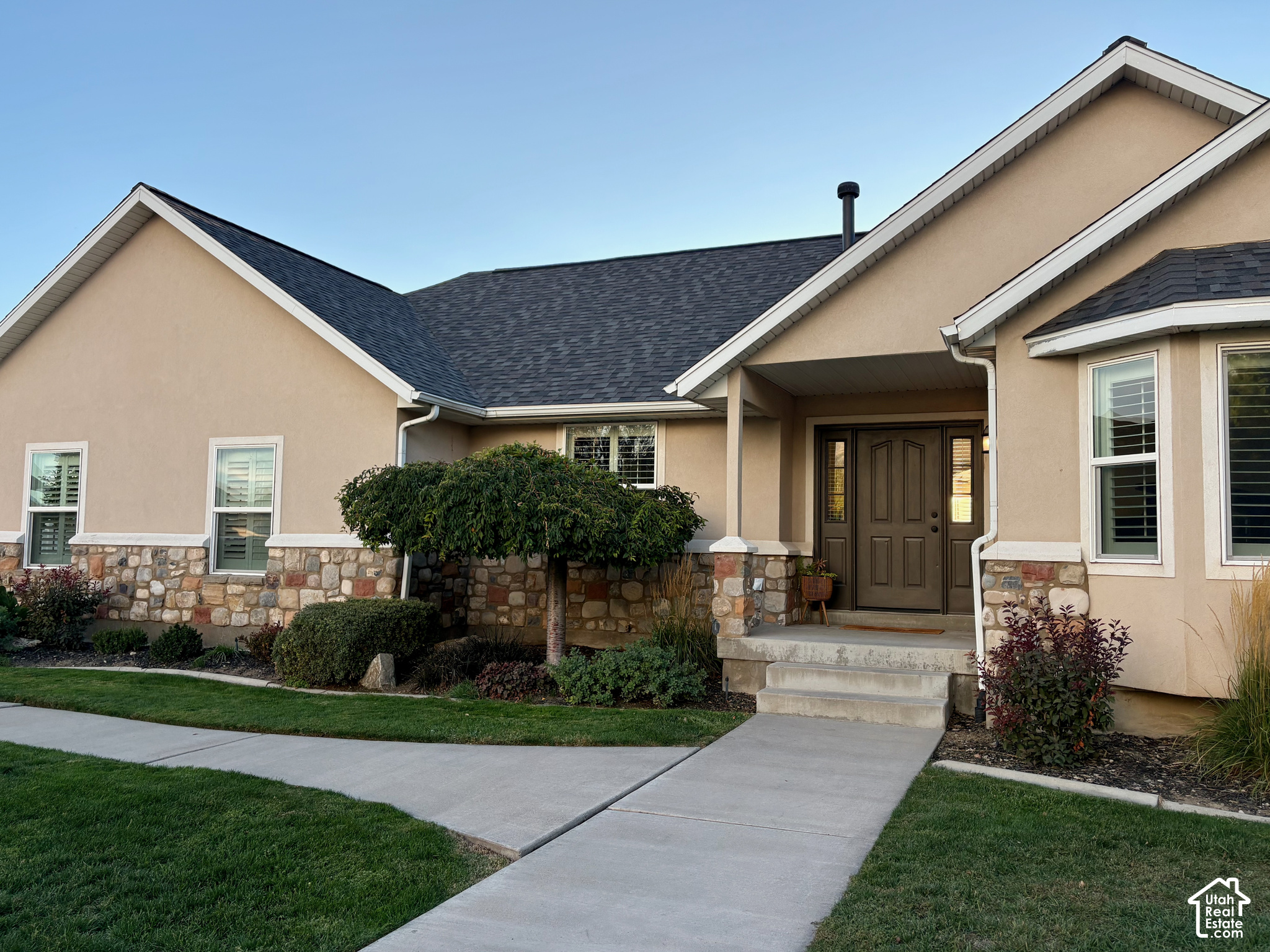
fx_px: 954
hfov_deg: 67.3
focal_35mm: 26
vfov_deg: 53.1
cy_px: 476
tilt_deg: +4.2
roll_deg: +1.5
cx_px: 635
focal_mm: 5.96
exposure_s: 1/673
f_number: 1.6
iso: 50
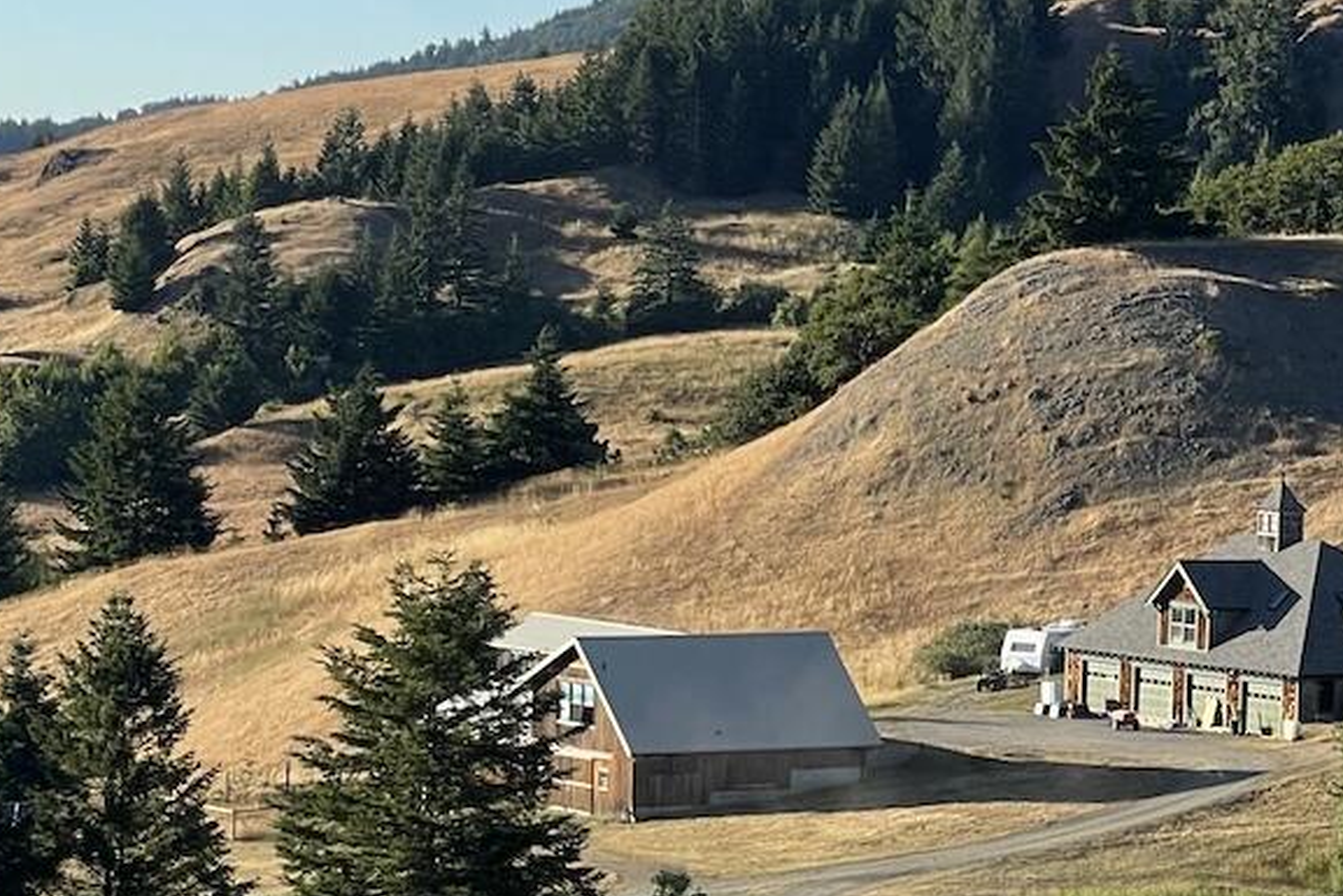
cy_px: 846
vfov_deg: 8.5
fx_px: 5970
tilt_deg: -6.3
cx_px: 803
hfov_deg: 12.8
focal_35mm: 160
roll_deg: -1.6
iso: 20
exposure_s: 1/779
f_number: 2.2
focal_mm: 7.5
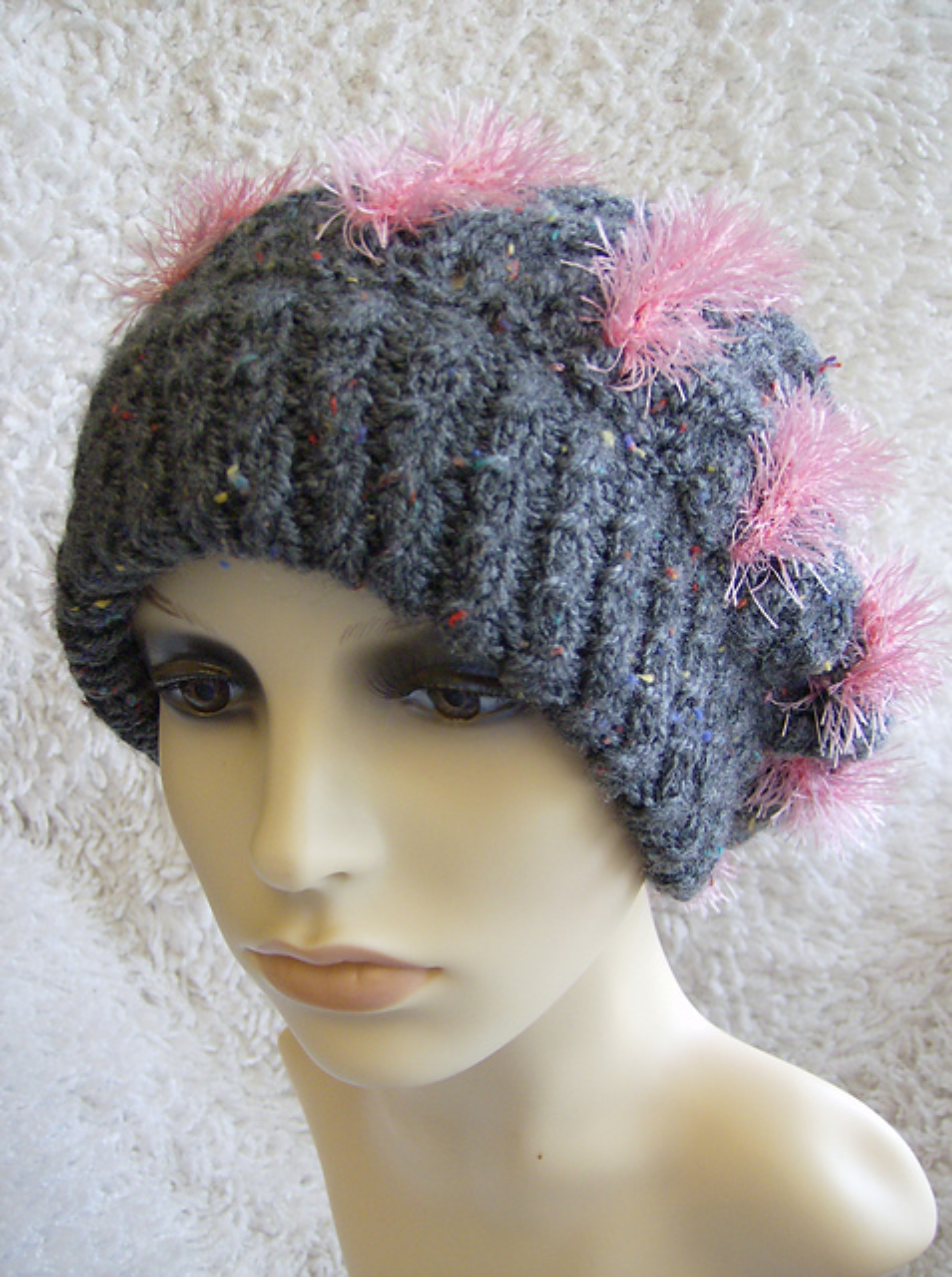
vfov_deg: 51.5
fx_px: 1325
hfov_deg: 39.5
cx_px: 476
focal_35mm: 36
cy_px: 638
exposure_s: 1/25.8
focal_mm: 6
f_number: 2.8
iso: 200
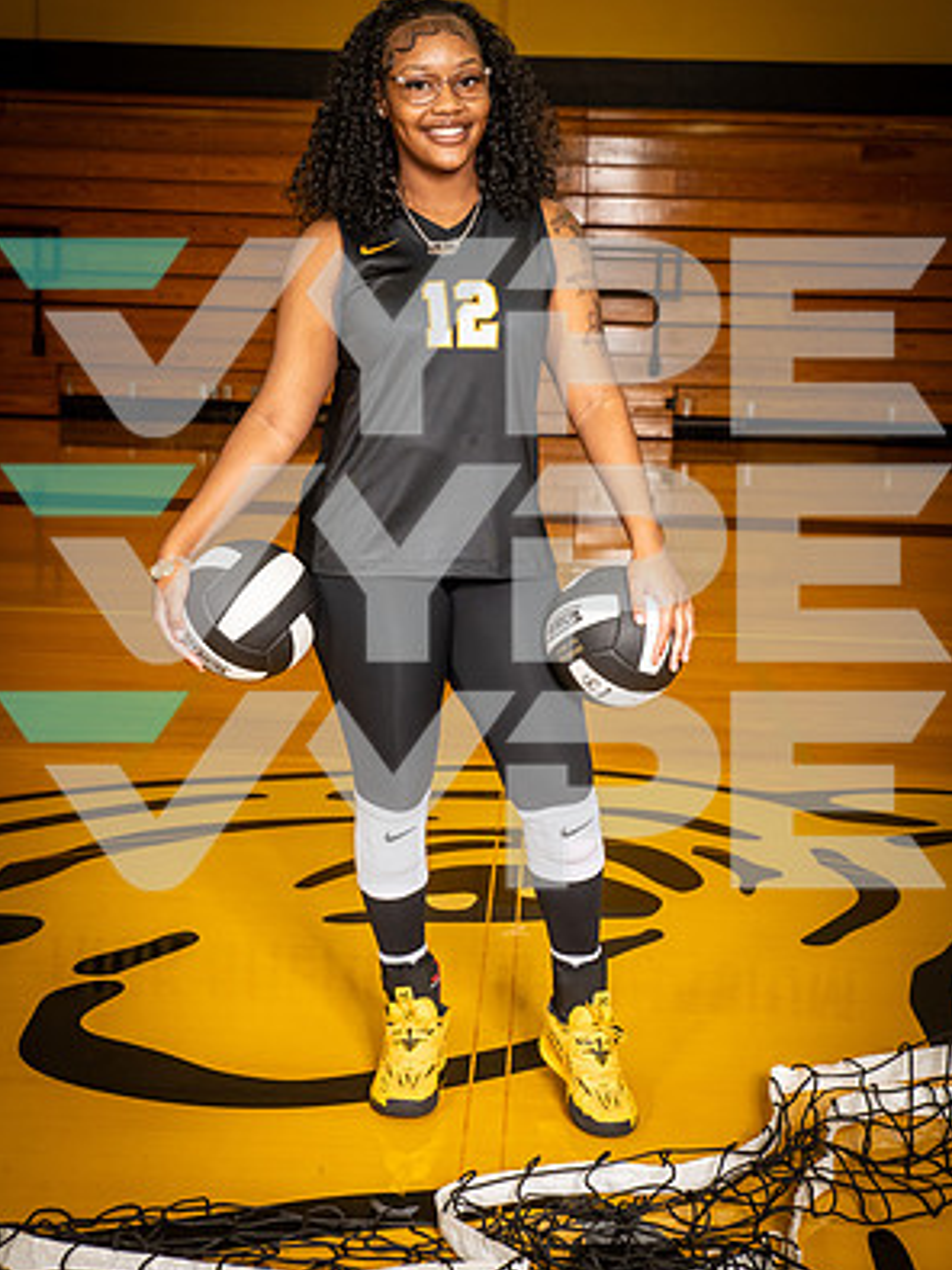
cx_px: 476
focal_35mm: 57
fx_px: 2091
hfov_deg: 25.6
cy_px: 566
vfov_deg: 33.8
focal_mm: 52
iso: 800
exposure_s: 1/320
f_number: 7.1
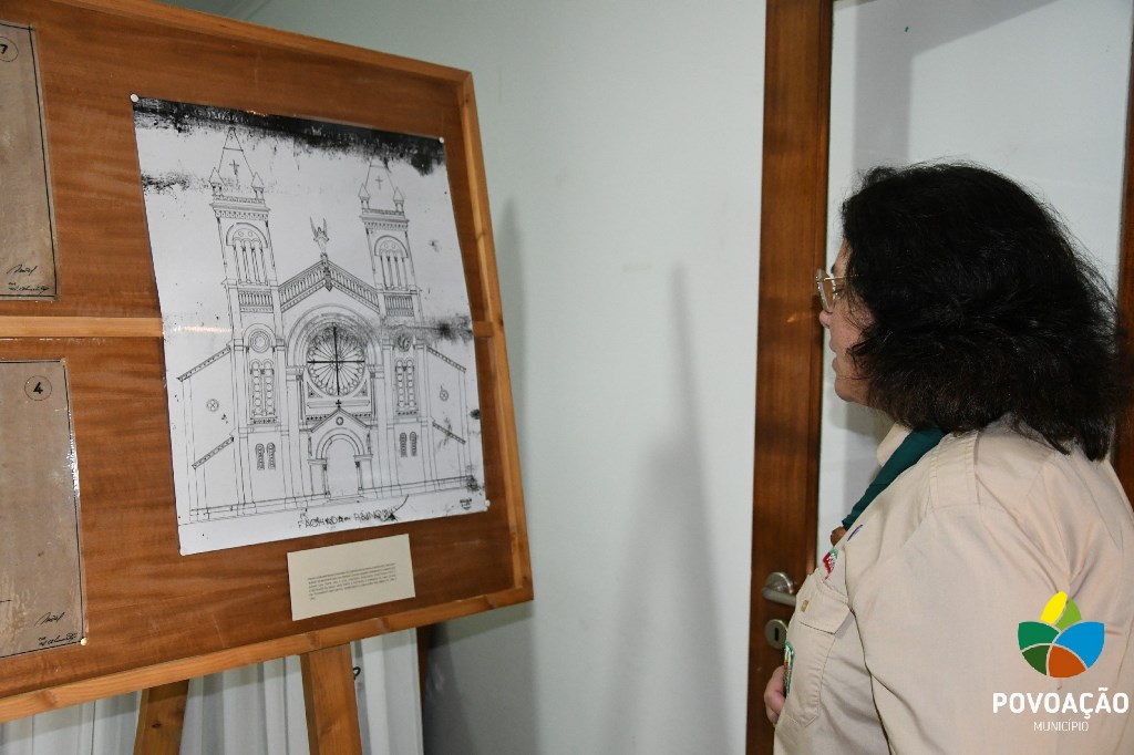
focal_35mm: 36
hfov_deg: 53.1
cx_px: 567
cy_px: 378
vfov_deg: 36.8
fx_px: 1134
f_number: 3.8
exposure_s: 1/125
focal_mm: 24
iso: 3200
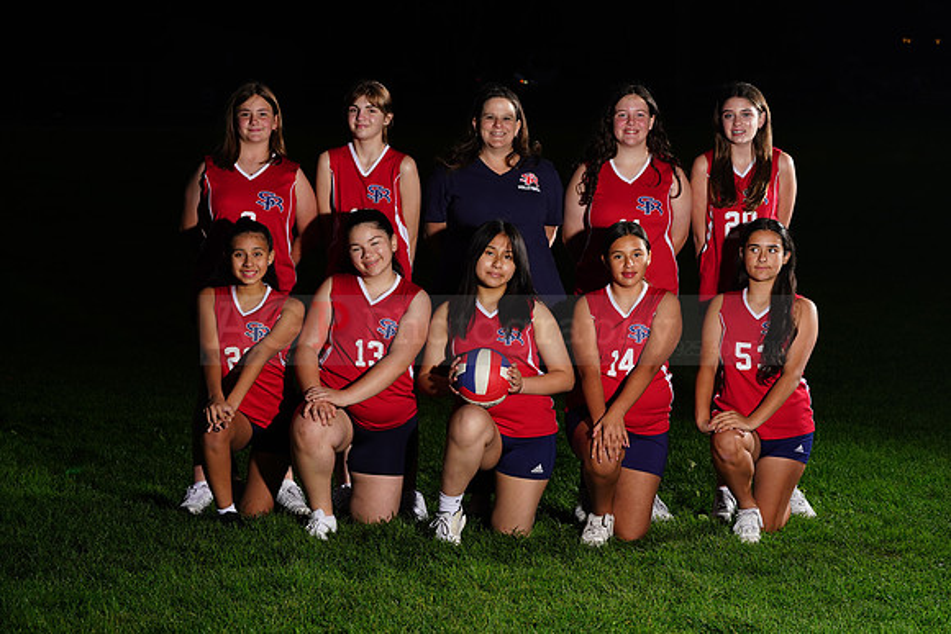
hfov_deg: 20.4
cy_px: 317
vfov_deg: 13.7
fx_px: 2642
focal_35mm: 100
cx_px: 476
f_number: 9
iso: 400
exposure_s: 1/125
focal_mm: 100
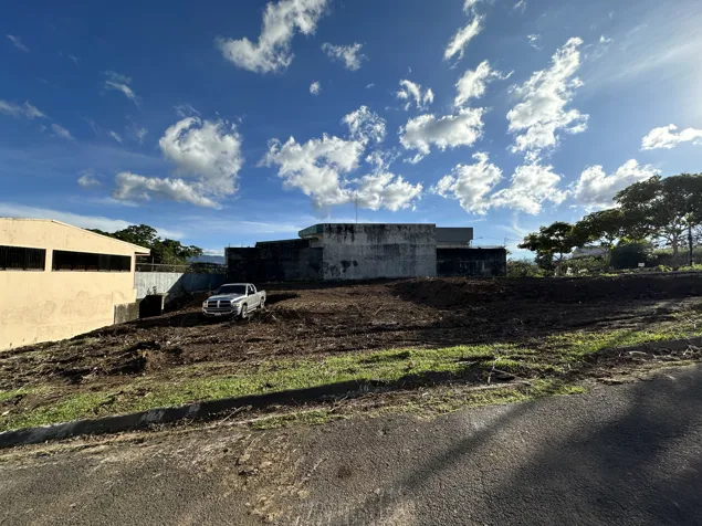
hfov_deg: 102.1
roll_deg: -0.3
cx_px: 351
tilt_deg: +3.5
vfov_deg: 85.7
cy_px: 263
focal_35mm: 14
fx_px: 284
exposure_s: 1/2132
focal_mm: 2.22
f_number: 2.2
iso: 40
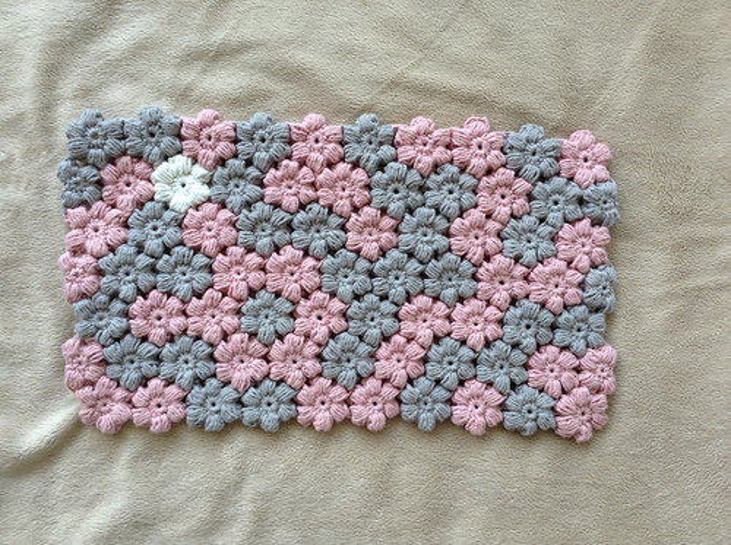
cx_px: 366
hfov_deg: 55.4
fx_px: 696
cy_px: 272
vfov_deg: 42.8
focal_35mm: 33
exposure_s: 1/40
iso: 32
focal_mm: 3.3
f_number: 2.4
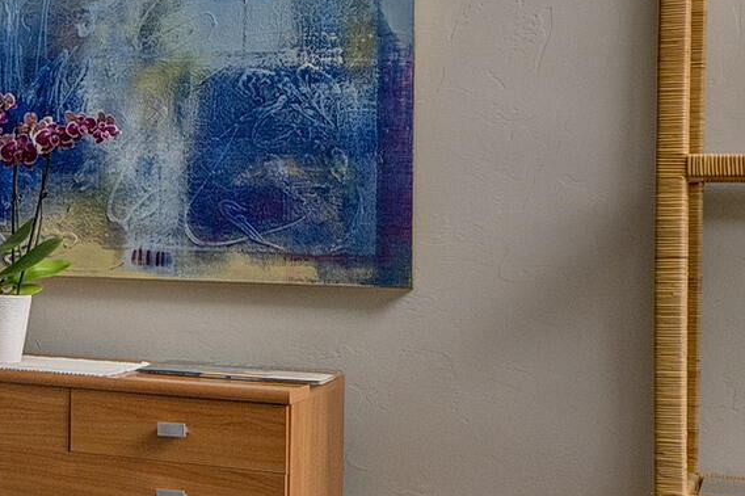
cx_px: -776
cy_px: 199
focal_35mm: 74
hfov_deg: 17.9
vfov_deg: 18.4
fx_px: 1530
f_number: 7.1
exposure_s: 1/60
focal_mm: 15
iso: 250
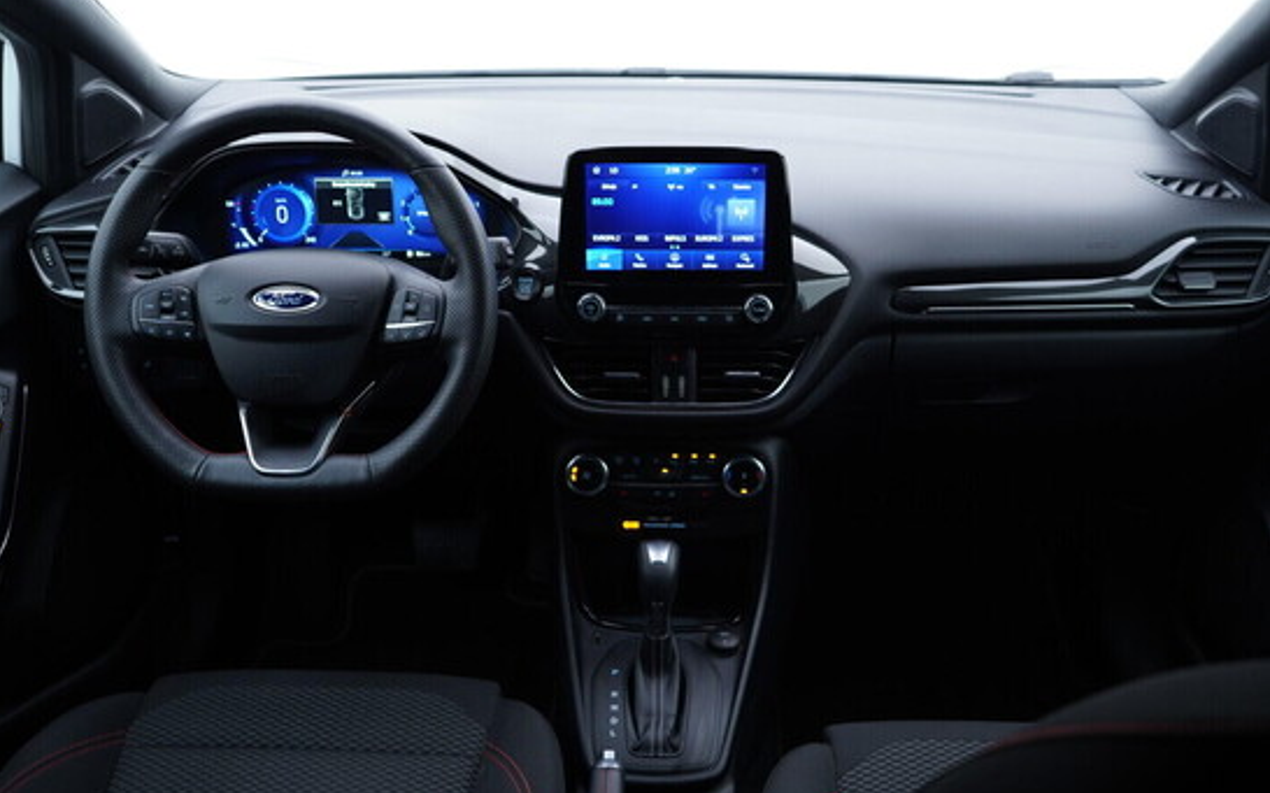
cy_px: 396
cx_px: 635
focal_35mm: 37
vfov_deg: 34.4
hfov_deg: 52.8
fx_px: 1280
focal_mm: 24
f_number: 2.8
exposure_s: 1/40
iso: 200
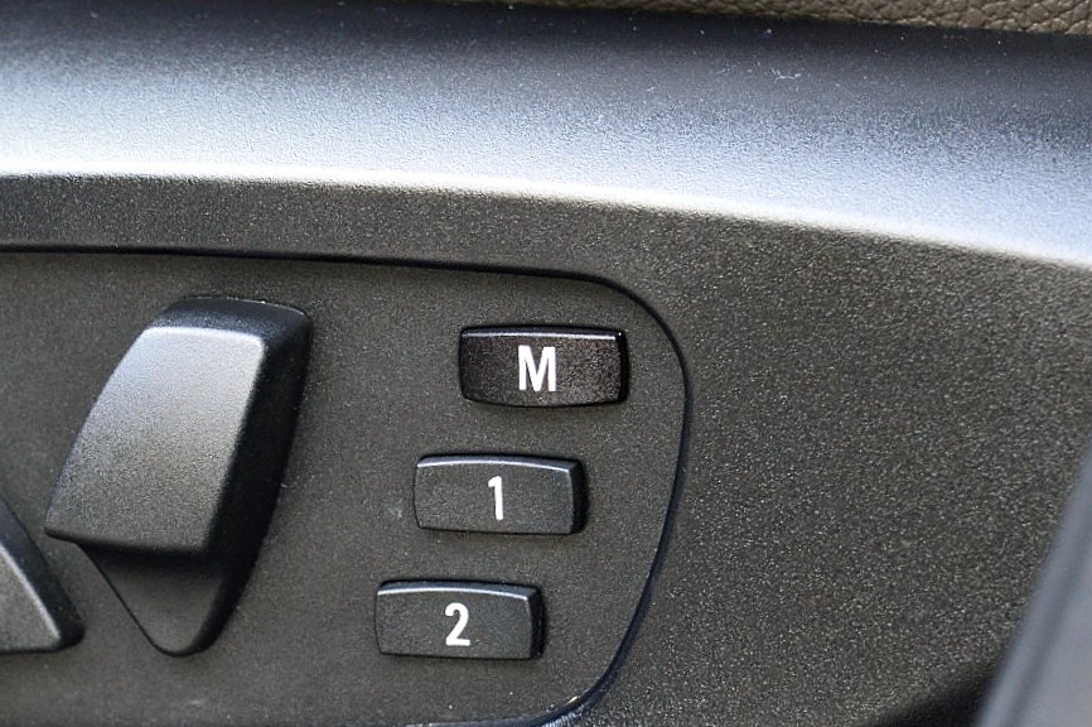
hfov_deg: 15.1
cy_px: 398
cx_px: 175
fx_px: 4092
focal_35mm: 135
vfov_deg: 10.1
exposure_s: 1/50
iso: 800
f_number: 5.3
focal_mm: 48
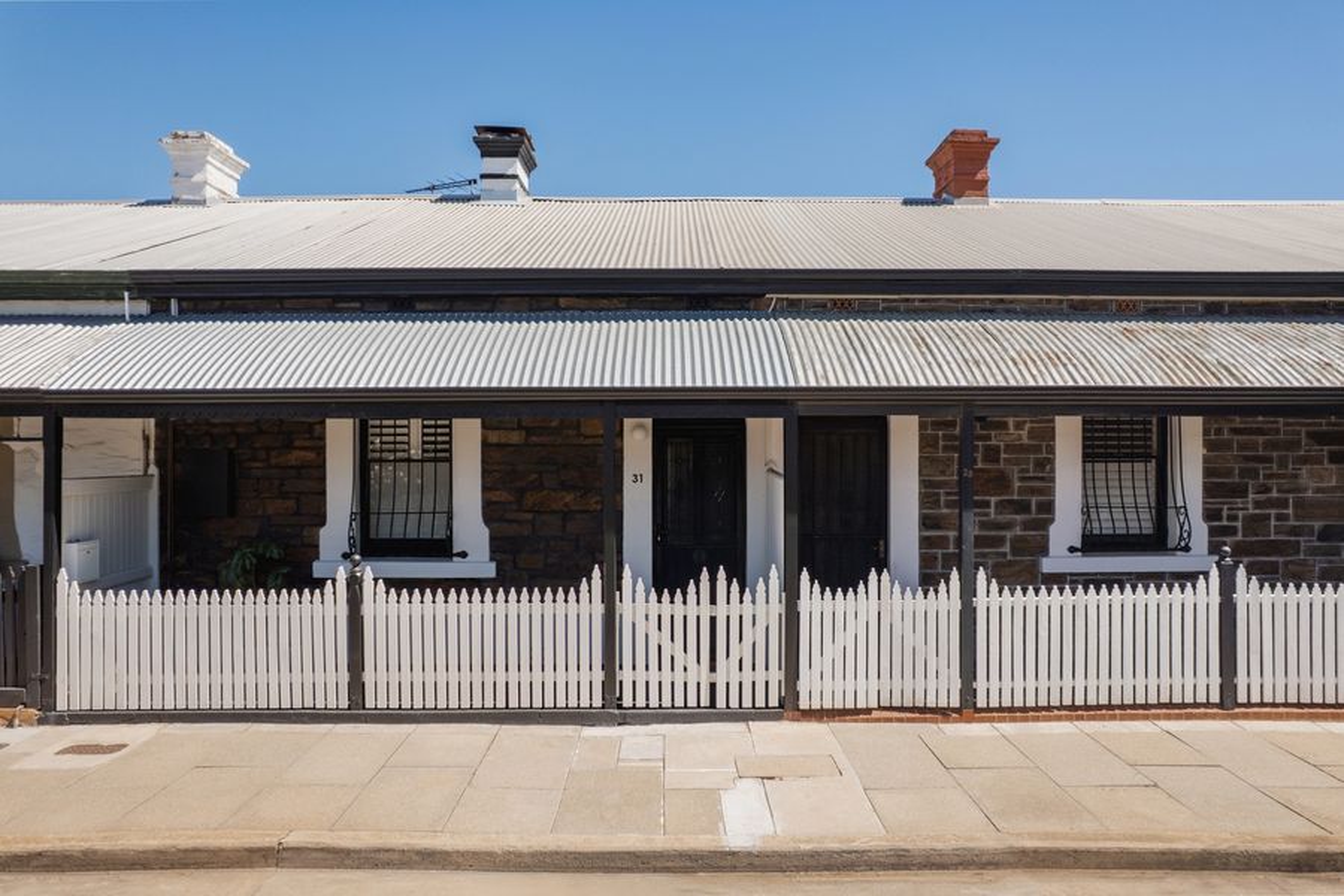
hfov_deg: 78.6
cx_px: 672
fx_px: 821
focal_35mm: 22
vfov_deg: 57.2
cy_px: 448
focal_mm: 8.38
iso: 100
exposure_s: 1/2000
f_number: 2.8
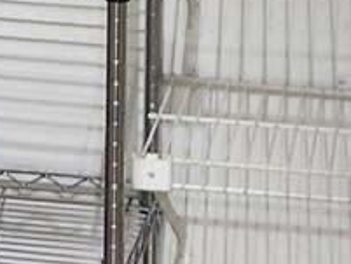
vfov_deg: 7.8
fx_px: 1857
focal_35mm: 183
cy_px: -250
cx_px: 31
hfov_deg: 10.7
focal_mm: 5.4
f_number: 1.8
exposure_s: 1/120
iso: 400
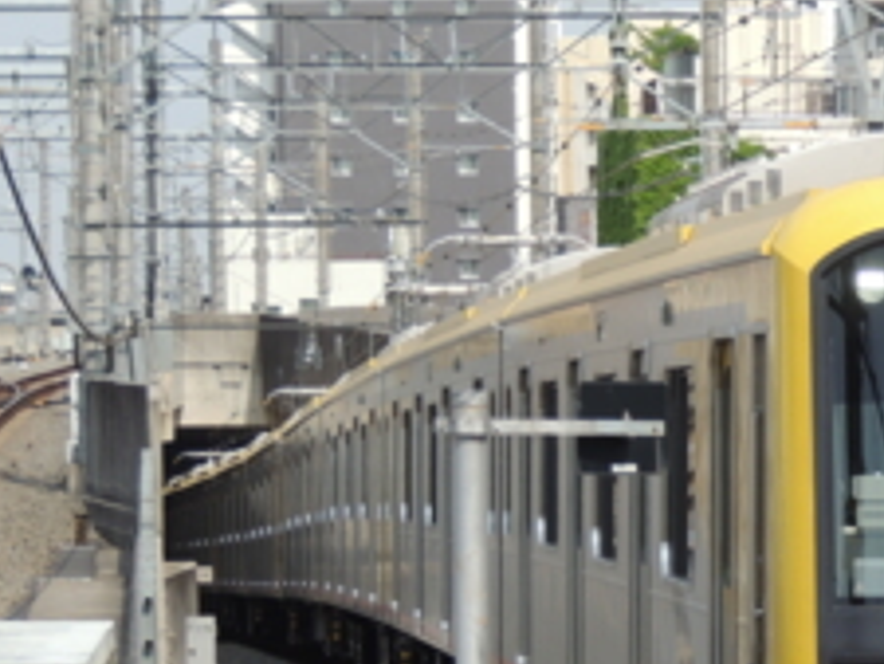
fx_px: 7359
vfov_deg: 5.2
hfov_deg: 6.9
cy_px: 468
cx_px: 880
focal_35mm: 288
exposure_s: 1/500
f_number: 4.3
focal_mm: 24
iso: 100
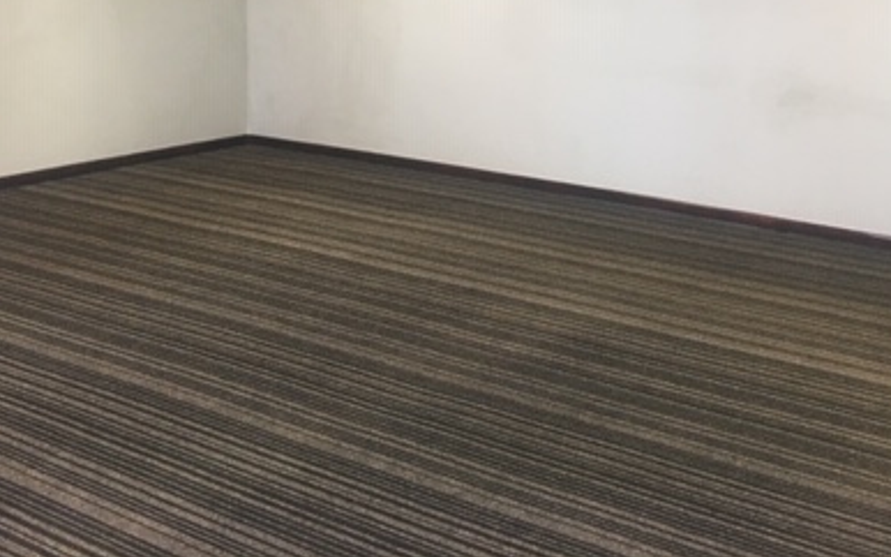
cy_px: 5
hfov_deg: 39.5
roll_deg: +0.0
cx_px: 515
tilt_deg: -4.4
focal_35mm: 51
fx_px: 1238
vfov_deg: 24.2
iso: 50
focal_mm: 4.15
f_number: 2.2
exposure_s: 1/33
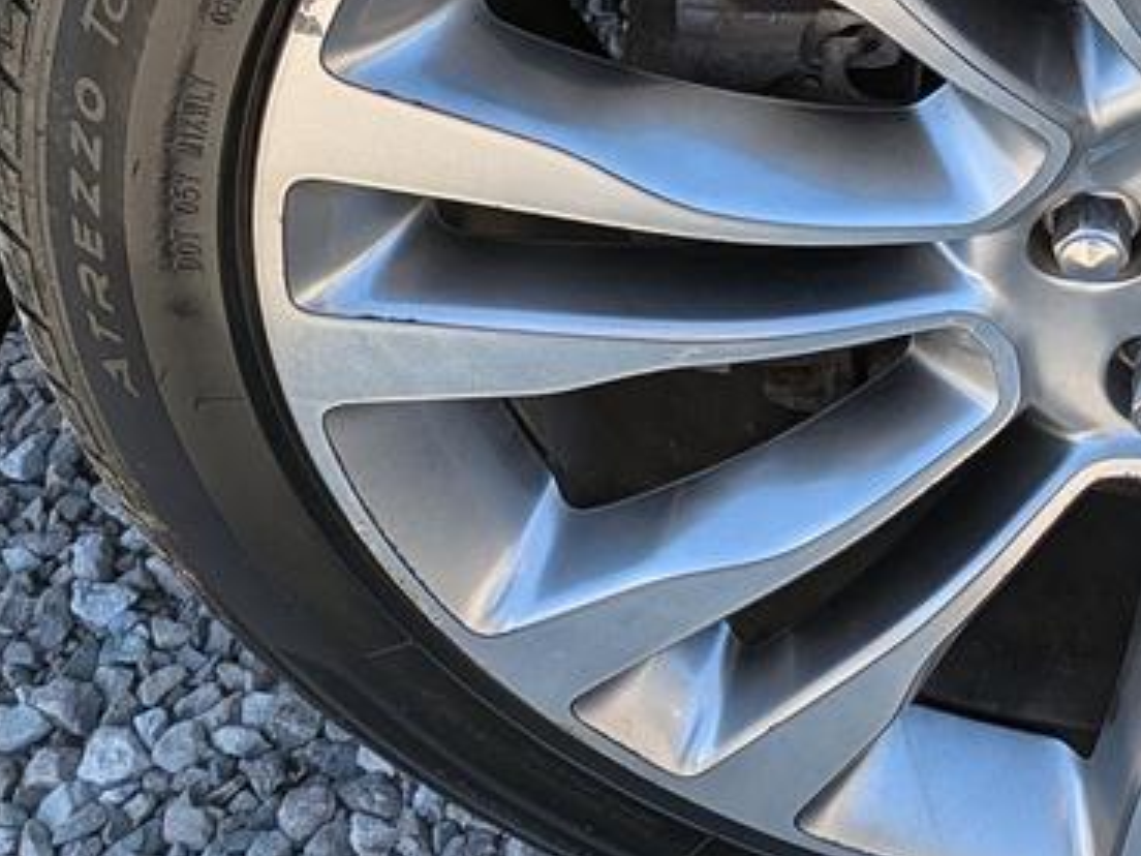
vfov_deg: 16.5
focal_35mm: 87
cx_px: 1263
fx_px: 2868
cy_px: -74
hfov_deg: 21.3
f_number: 1.89
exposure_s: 1/494
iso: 43
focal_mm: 5.43
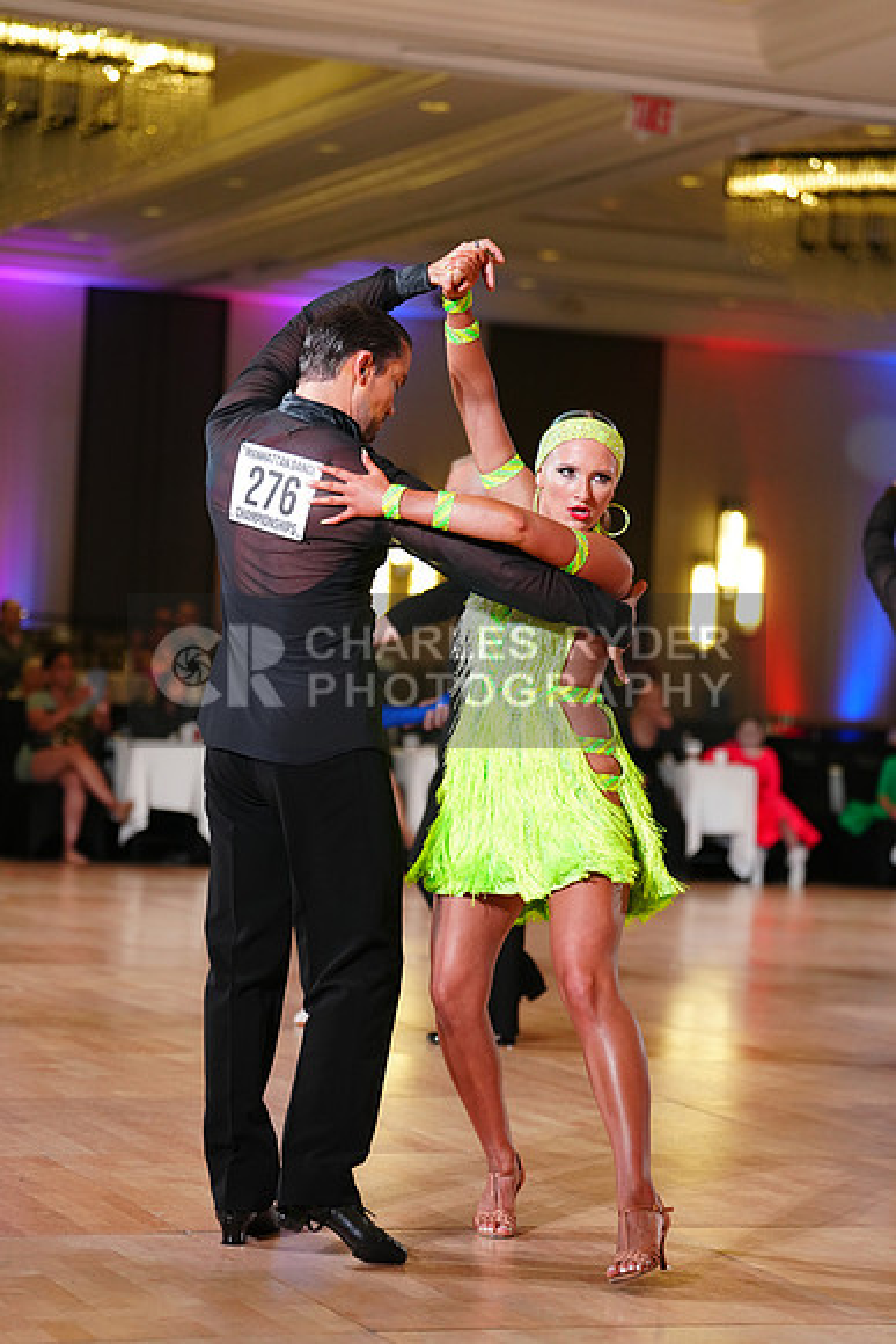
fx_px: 3395
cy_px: 672
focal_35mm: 91
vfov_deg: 22.4
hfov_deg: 15.0
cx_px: 448
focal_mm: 91
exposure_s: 1/400
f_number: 2.8
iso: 1600
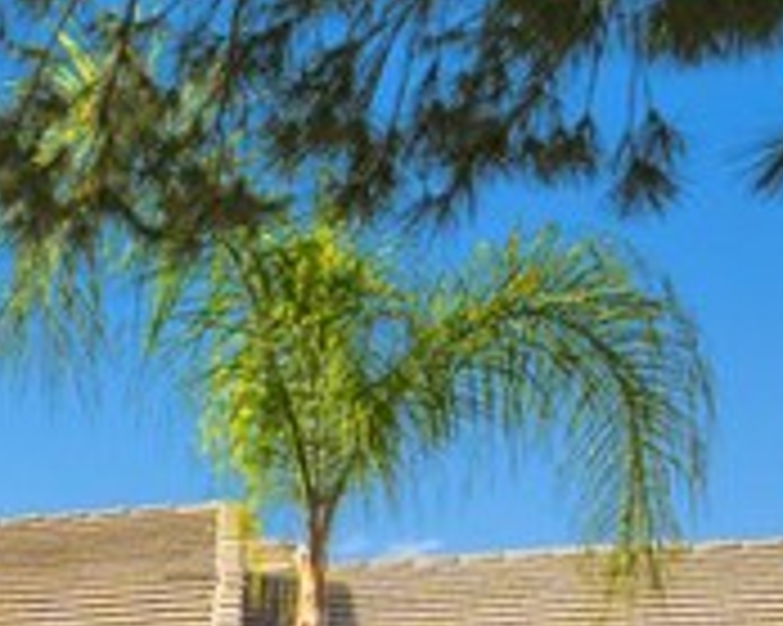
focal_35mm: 83
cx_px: -590
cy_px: 1245
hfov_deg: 18.5
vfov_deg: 15.1
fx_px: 1922
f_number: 11
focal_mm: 10
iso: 100
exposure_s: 1/20
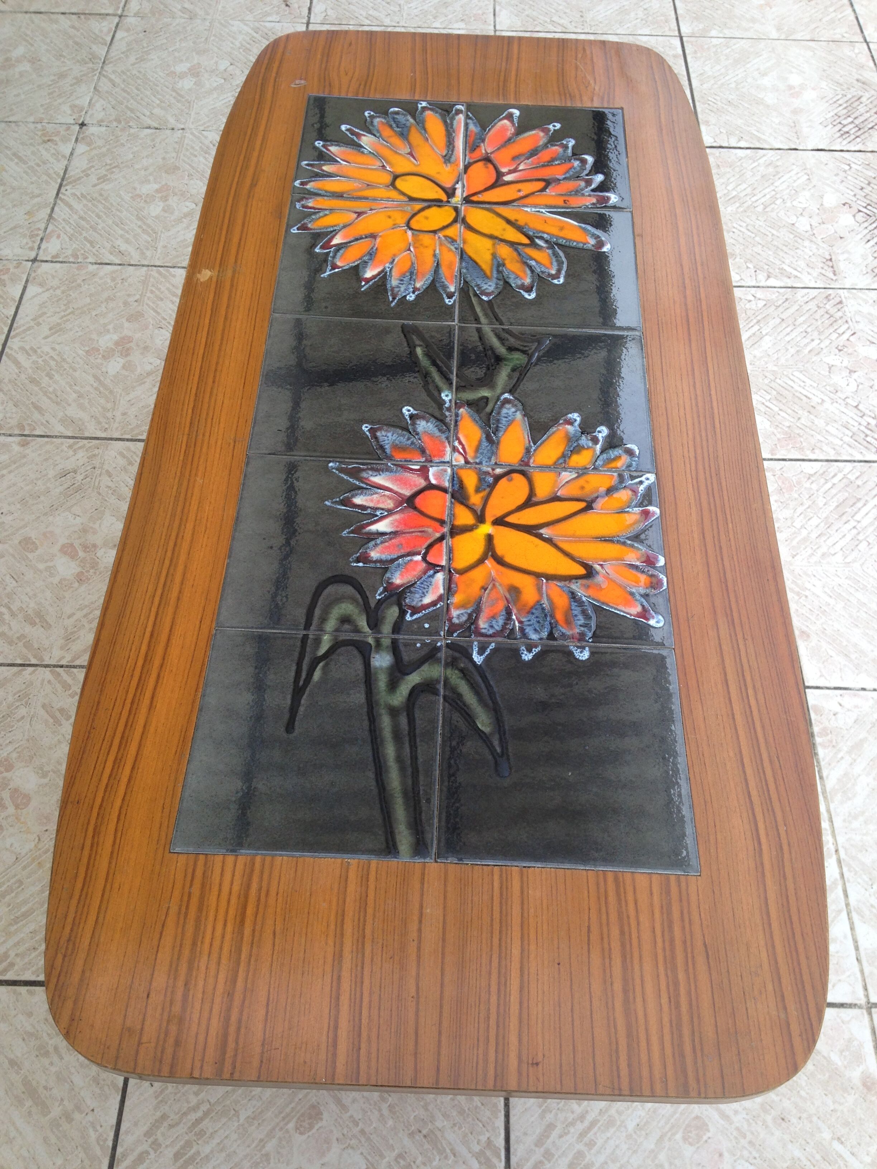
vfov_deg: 55.4
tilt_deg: -55.1
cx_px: 438
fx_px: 1115
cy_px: 584
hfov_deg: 42.9
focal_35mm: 33
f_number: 2.4
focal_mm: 4.12
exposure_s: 1/328
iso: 50
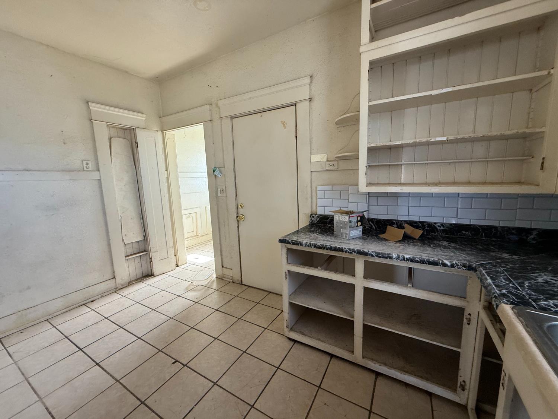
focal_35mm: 14
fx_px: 226
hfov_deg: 102.1
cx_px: 279
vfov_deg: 85.7
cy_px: 210
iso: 250
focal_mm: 2.22
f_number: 2.2
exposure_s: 1/99
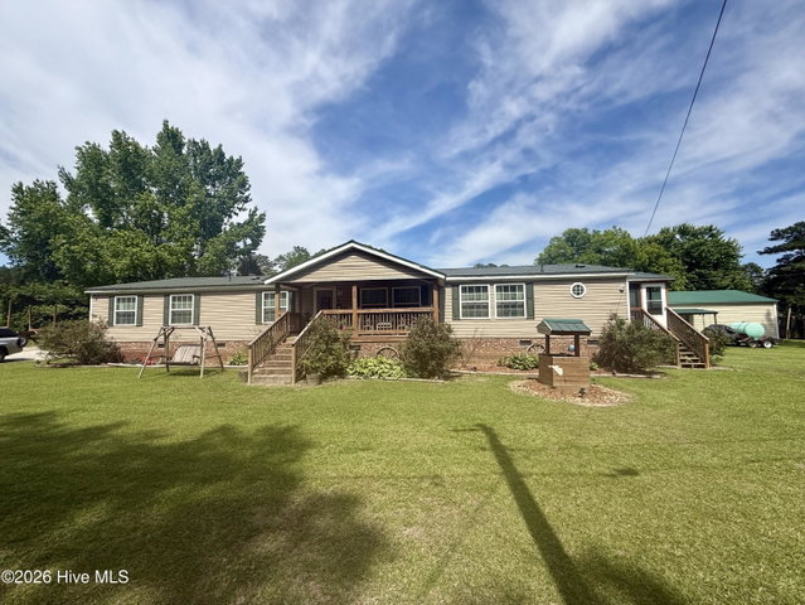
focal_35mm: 14
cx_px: 402
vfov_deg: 85.7
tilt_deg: +3.5
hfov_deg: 102.0
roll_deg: +0.9
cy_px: 302
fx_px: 326
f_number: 2.2
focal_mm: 2.22
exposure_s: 1/2717
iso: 50
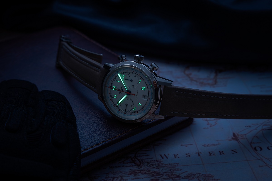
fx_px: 490
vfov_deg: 21.0
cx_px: 136
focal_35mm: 65
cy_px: 90
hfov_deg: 31.1
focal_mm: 64.8
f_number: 11
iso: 100
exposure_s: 5
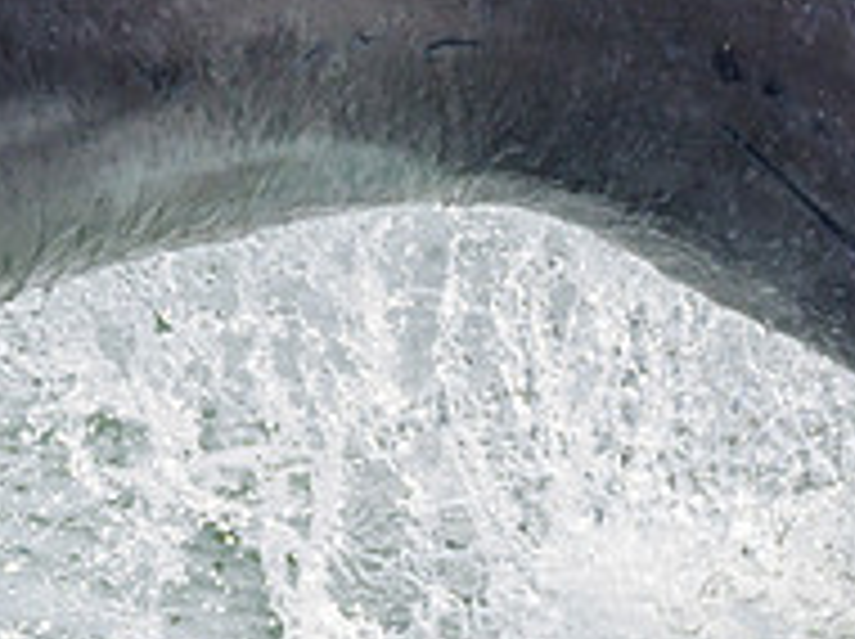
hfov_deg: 1.1
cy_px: -16
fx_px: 45365
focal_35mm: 1839
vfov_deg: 0.8
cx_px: -432
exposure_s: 1/2000
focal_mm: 300
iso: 400
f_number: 4.5
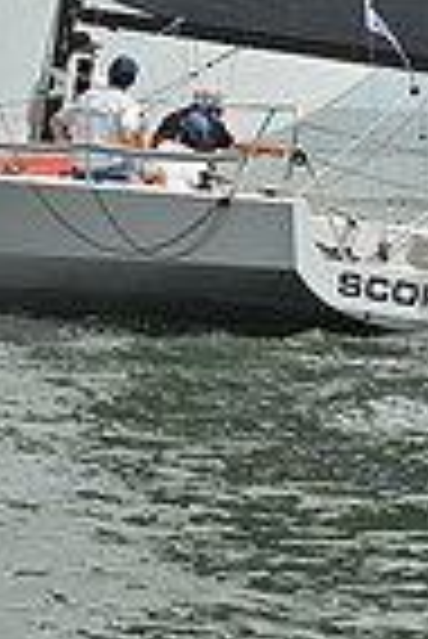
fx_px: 6902
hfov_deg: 3.6
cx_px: 173
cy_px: -410
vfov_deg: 5.2
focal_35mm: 388
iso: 320
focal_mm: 95
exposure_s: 1/1250
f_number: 9
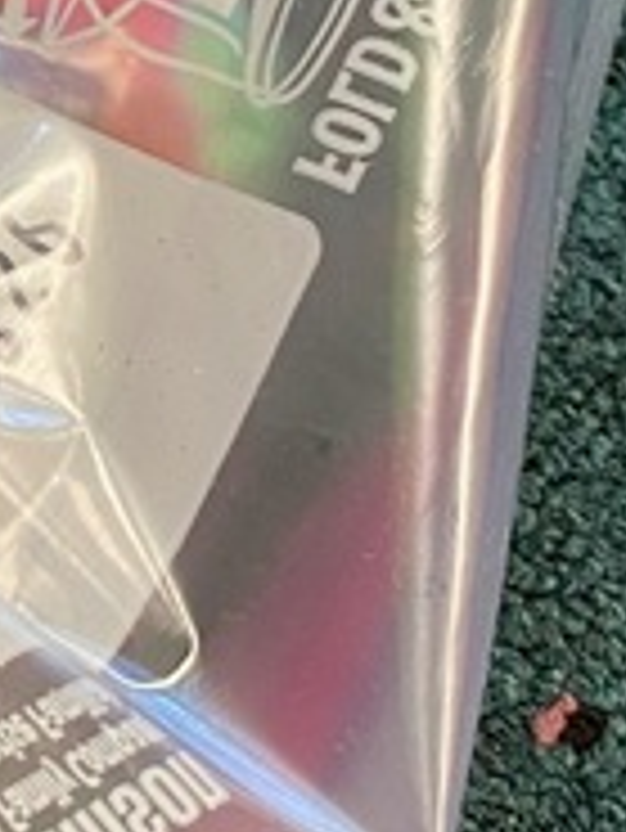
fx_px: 3468
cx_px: -779
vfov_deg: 13.0
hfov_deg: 9.4
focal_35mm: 144
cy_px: -382
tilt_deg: -47.6
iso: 125
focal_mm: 4.25
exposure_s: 1/60
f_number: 1.8
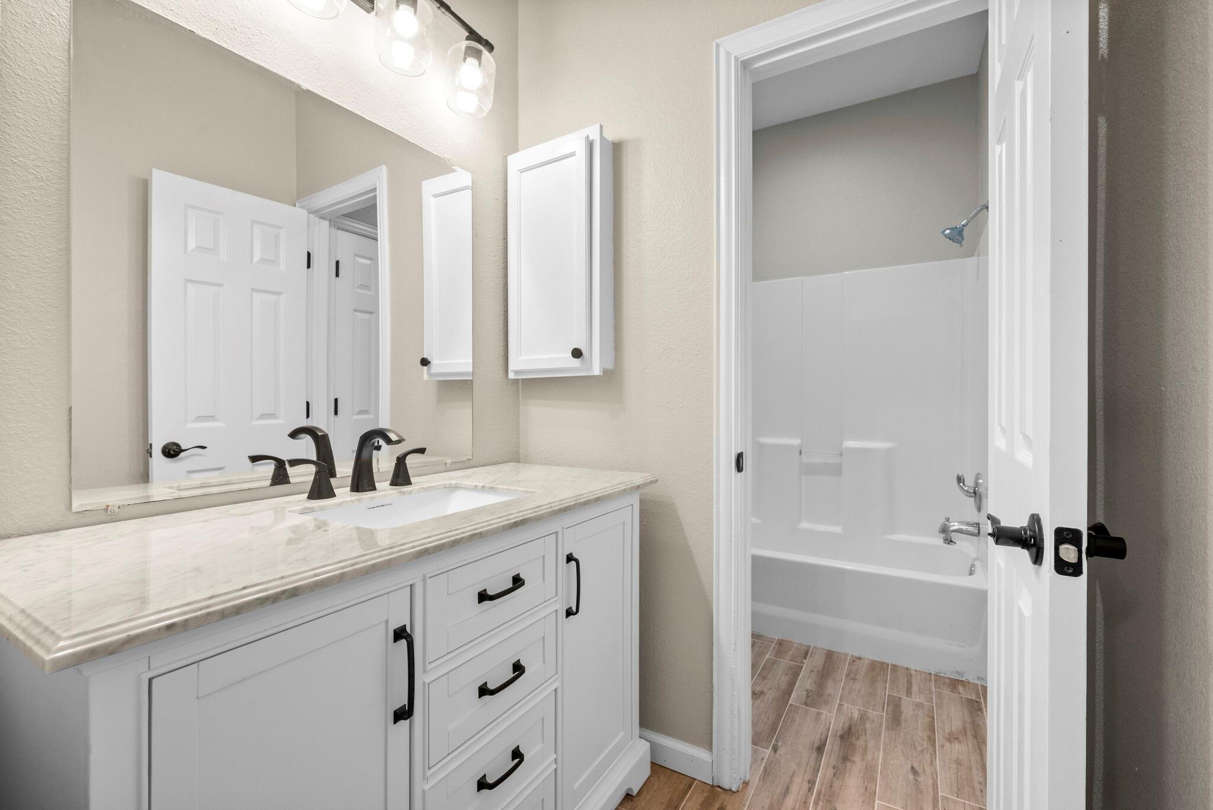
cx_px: 606
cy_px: 405
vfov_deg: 75.5
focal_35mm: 16
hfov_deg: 98.5
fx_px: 522
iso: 1250
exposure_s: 1/20
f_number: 8
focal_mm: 15.5
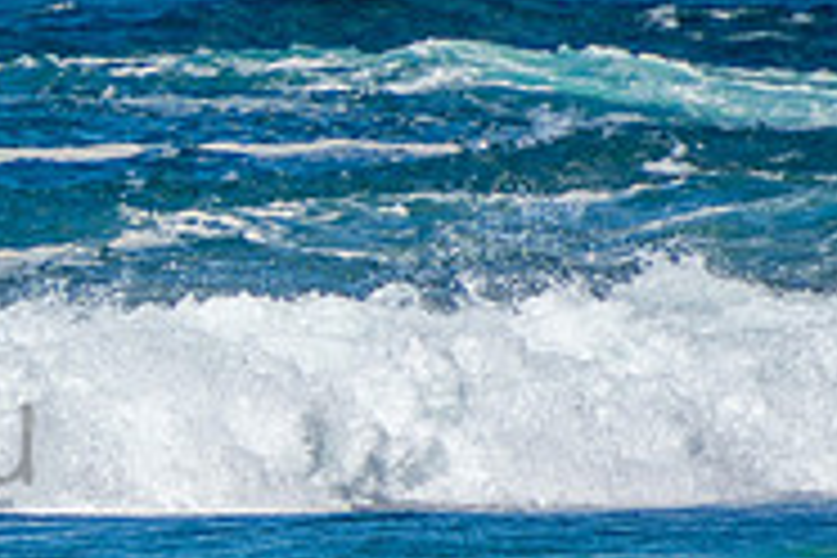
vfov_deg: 0.7
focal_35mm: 1941
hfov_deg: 1.1
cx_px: -441
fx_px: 45125
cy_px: 380
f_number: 5.6
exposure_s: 1/2000
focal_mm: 400
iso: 360
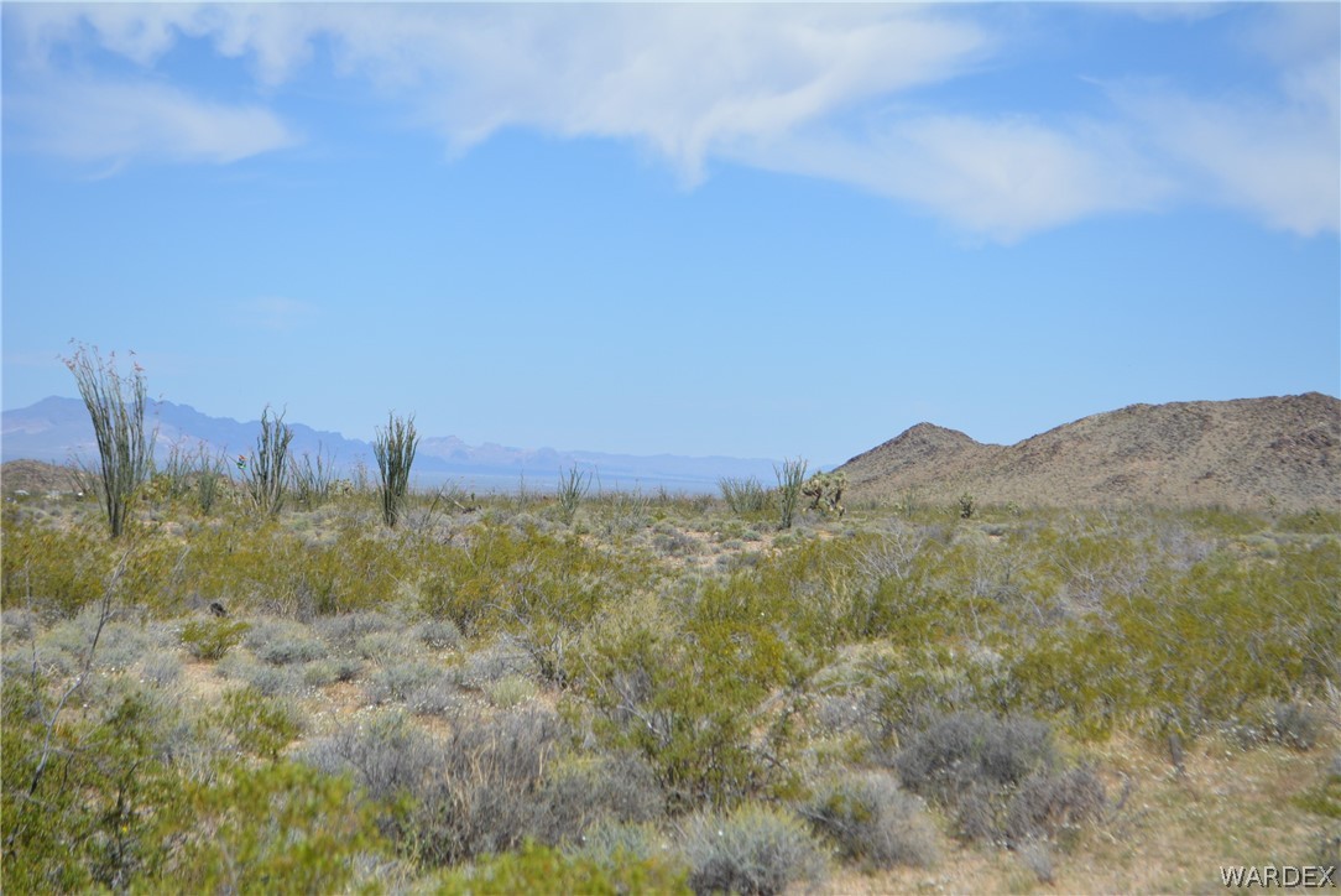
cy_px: 448
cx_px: 670
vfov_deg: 16.6
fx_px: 3075
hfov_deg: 24.6
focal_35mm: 82
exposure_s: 1/2000
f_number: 7.1
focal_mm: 55
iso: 400
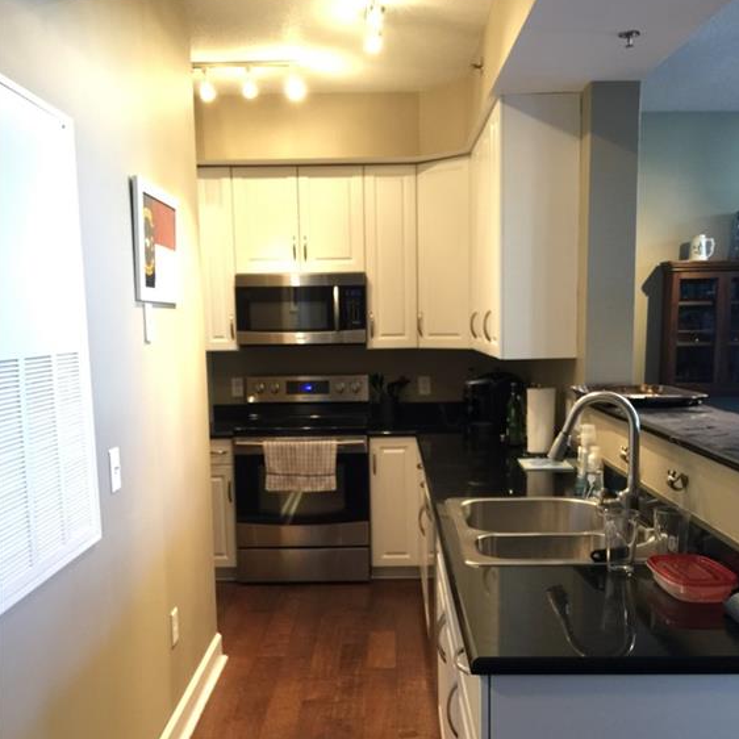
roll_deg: +0.4
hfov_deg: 47.2
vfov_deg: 46.9
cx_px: 373
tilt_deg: -7.9
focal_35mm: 35
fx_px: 845
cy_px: 446
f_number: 2.2
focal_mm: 4.15
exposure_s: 1/10
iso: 100
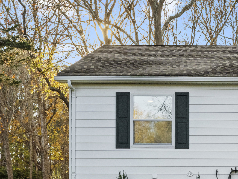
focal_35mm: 95
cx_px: 315
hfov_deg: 19.0
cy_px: 193
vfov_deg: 15.2
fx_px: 653
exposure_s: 1/400
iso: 1600
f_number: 7.1
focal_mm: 28
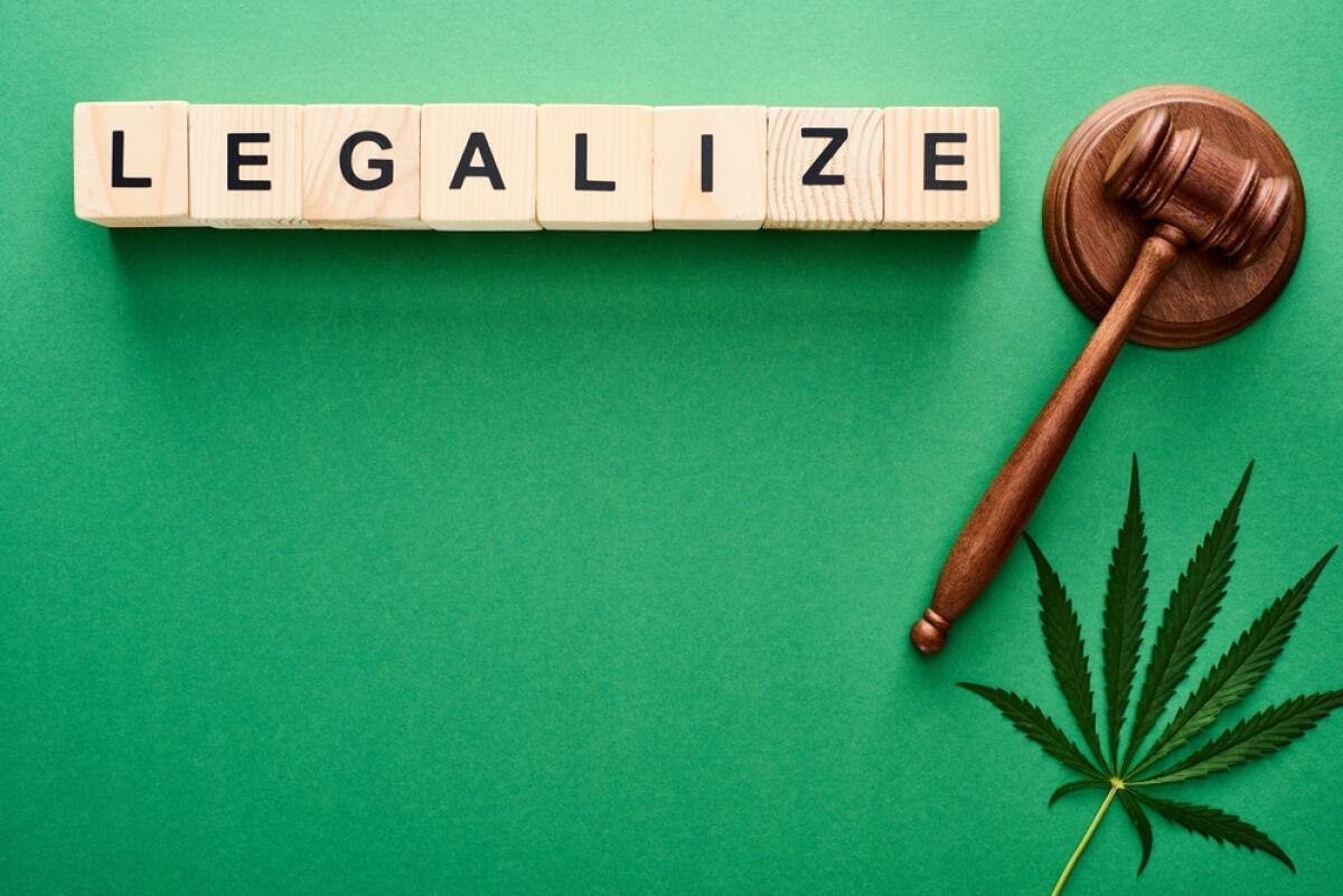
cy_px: 448
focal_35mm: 50
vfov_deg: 27.0
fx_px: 1866
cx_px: 672
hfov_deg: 39.6
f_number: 9
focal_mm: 50
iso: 200
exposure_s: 1/160
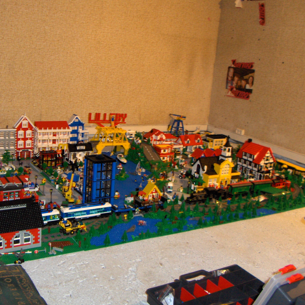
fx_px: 419
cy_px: 151
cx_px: 114
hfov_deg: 39.7
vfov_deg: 40.0
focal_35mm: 42
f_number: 2.6
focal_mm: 5.8
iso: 100
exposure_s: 1/60
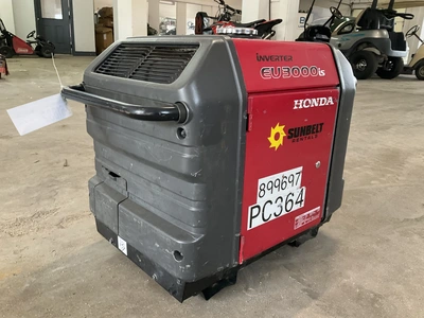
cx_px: 212
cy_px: 159
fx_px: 355
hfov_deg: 61.7
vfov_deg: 48.2
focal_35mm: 29
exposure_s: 1/60
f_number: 1.8
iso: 200
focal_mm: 3
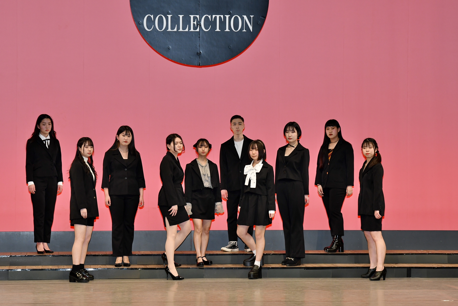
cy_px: 153
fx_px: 1908
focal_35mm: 150
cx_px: 229
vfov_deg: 9.1
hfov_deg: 13.7
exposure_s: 1/250
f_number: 5.6
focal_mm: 100
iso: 800
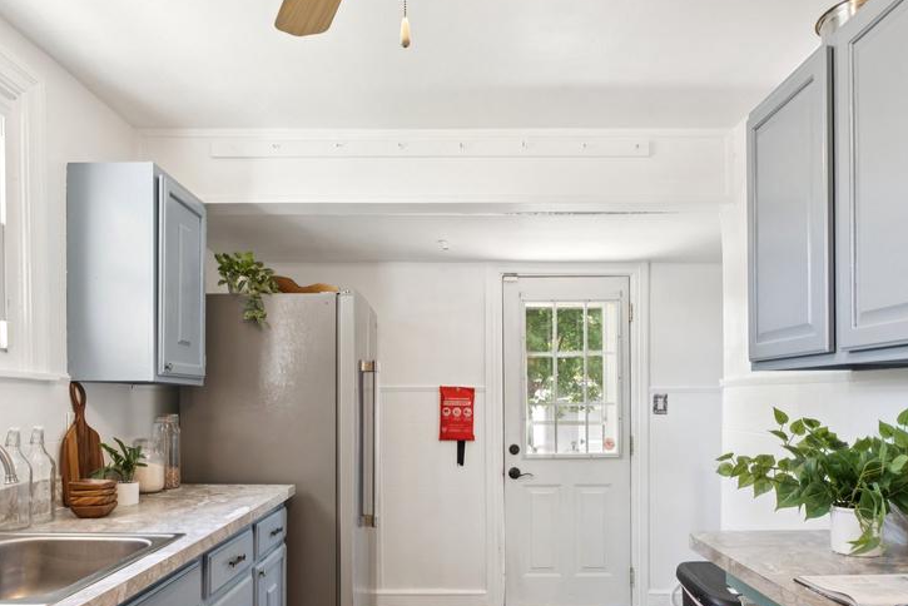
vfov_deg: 52.0
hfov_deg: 73.7
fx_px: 606
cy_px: 410
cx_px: 478
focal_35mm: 24
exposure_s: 1/6
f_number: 8
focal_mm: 11.5
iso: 250
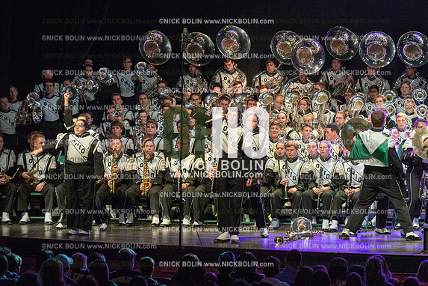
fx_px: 2104
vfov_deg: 7.8
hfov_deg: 11.6
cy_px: 142
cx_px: 216
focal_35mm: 177
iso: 8000
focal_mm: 175
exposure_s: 1/200
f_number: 7.1
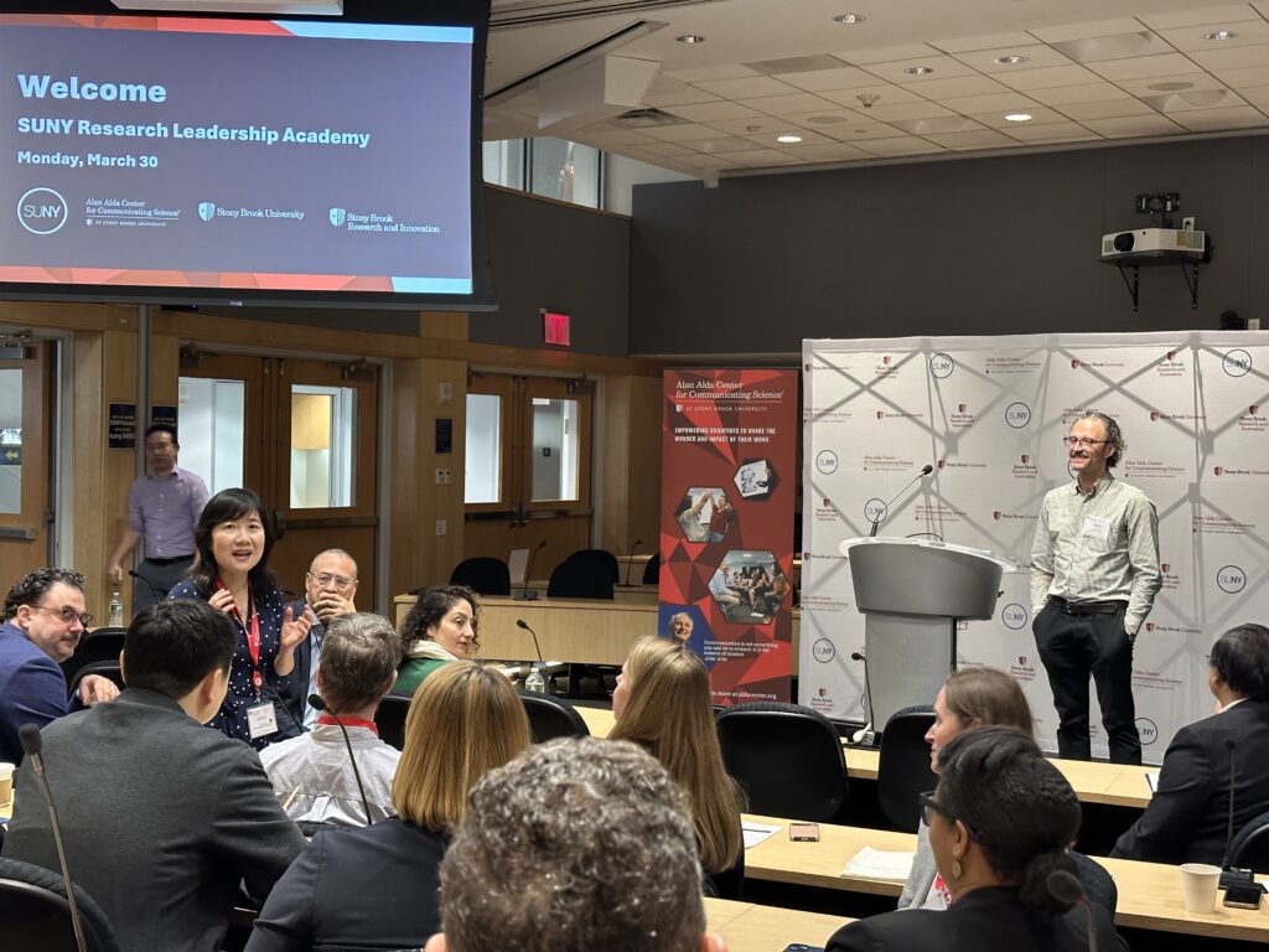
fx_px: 1760
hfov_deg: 39.7
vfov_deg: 30.3
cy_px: 476
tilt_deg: -0.7
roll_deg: -0.7
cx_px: 634
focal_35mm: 48
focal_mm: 6.86
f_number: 1.78
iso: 200
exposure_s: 1/40
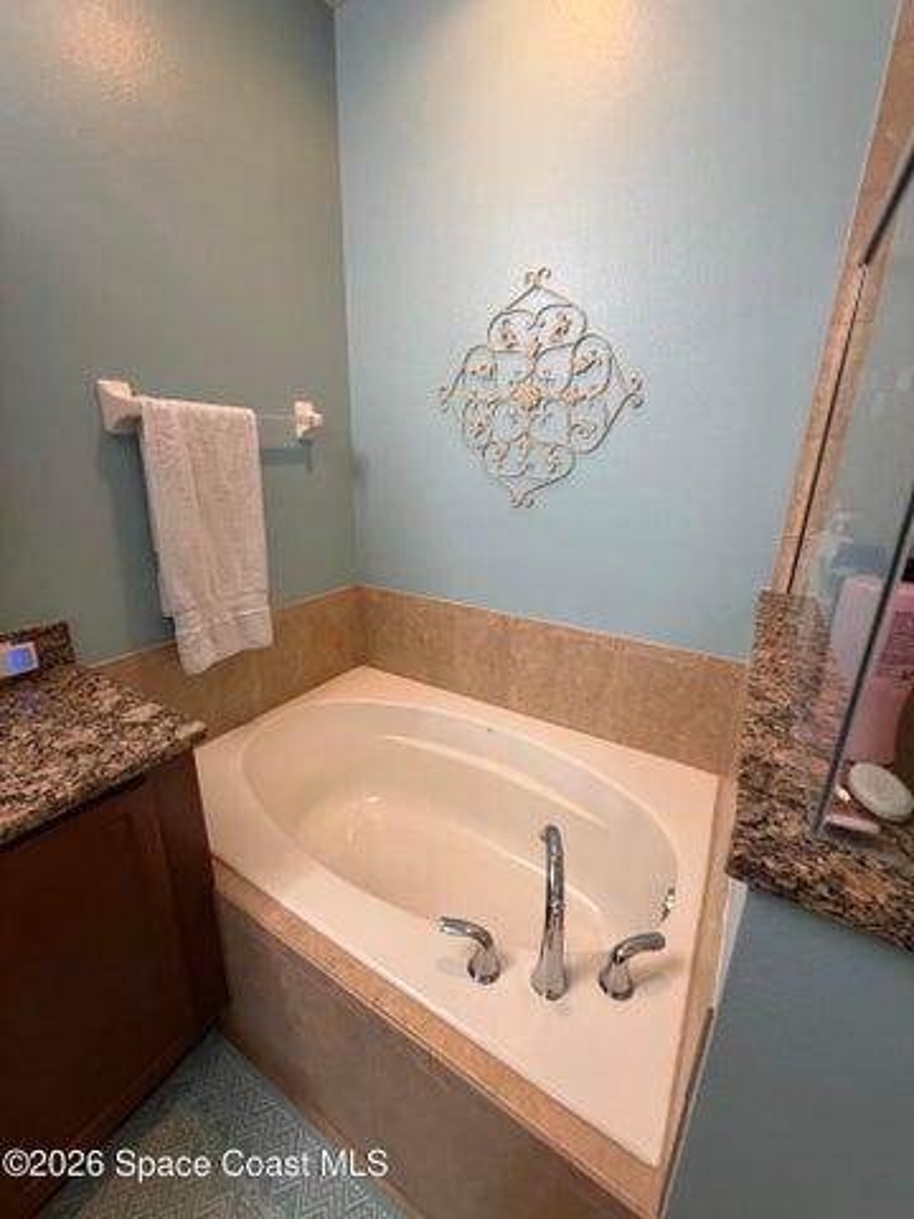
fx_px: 493
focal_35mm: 14
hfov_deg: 85.7
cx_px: 457
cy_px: 610
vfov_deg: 102.1
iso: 320
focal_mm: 2.22
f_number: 2.2
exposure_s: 1/60
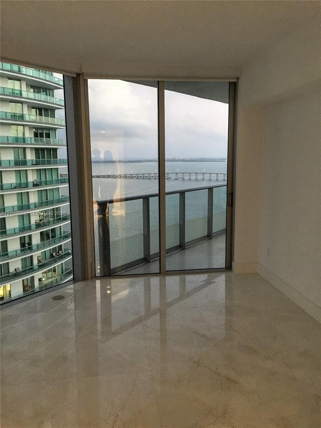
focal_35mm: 29
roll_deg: +0.5
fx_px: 359
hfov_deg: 48.2
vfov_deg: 61.7
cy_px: 214
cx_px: 160
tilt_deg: -7.1
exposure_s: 1/10
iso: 125
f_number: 2.2
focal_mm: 4.15
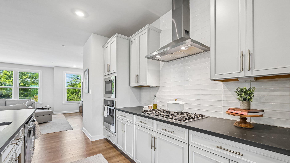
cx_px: 155
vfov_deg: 66.9
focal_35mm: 16
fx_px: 123
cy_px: 91
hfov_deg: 99.2
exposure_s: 1/15
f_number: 8
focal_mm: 14
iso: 280
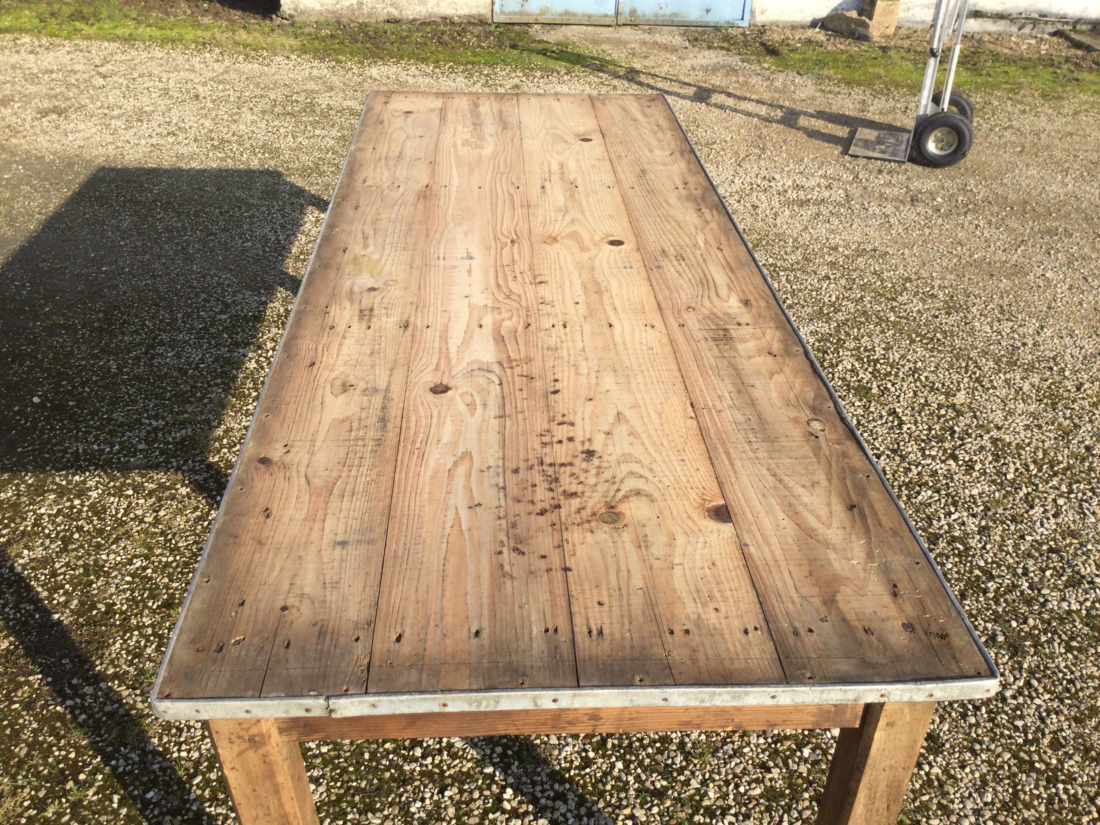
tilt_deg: -33.9
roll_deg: -3.7
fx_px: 985
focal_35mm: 31
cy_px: 412
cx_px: 550
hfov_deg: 58.4
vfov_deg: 45.4
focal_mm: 3.3
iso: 25
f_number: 2.4
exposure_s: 1/823
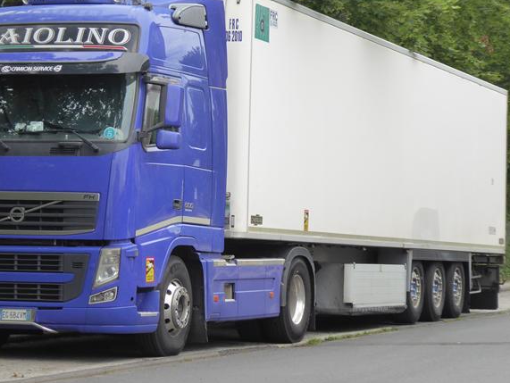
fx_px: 1858
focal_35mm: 126
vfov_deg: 11.8
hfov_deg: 15.6
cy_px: 160
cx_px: 171
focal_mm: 16.1
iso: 160
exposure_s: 1/125
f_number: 4.9
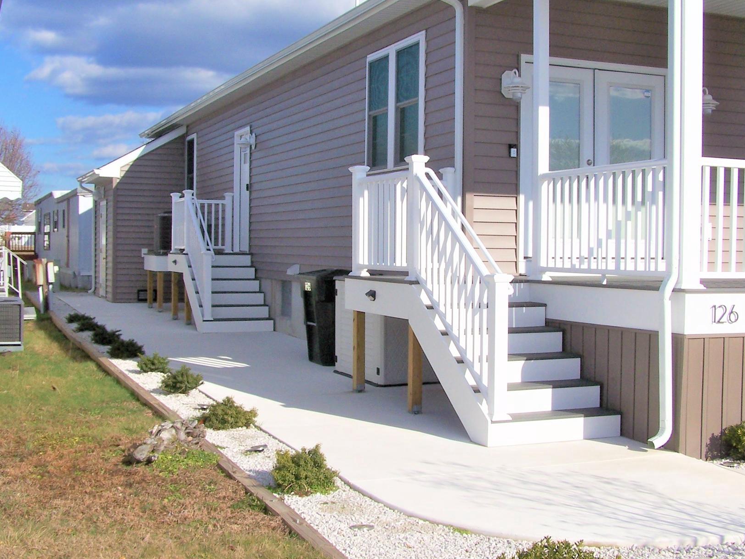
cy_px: 257
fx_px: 1033
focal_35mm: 48
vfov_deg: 30.3
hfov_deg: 39.6
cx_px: 418
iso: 80
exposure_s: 1/750
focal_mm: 6.3
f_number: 5.6
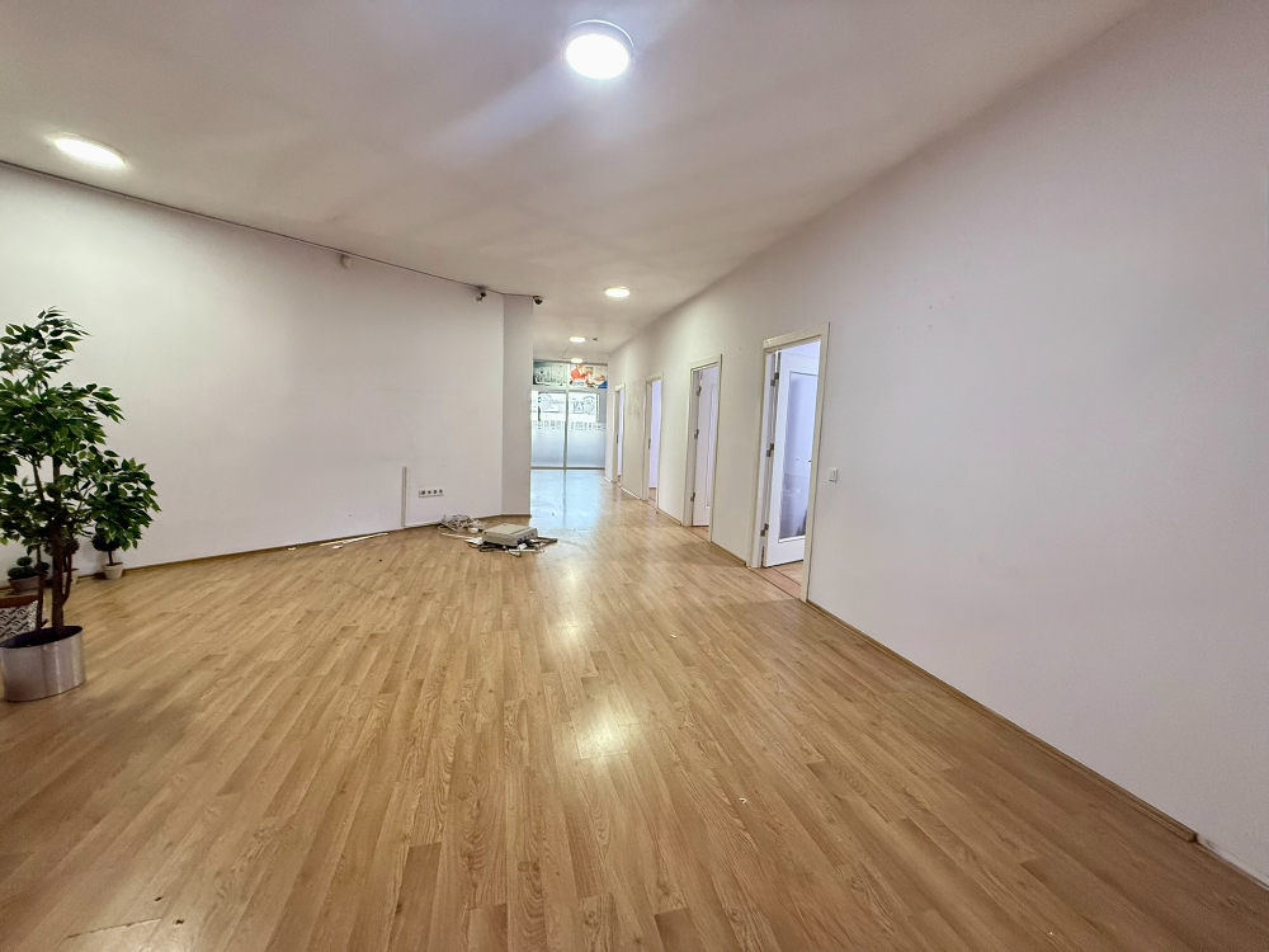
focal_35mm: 14
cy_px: 476
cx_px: 634
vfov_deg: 85.7
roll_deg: -1.7
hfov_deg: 102.1
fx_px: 513
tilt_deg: -5.4
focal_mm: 2.22
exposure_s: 1/100
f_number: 2.2
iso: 500
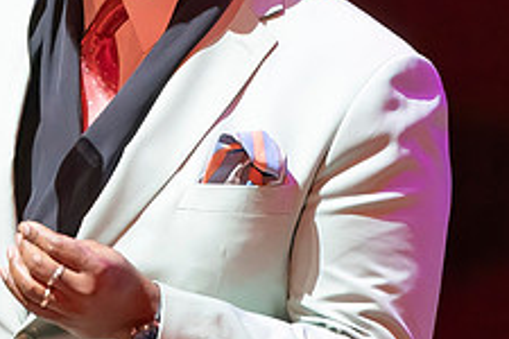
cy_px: 264
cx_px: 65
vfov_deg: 1.0
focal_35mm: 1331
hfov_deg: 1.5
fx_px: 18817
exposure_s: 1/320
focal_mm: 348
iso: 5000
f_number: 5.6
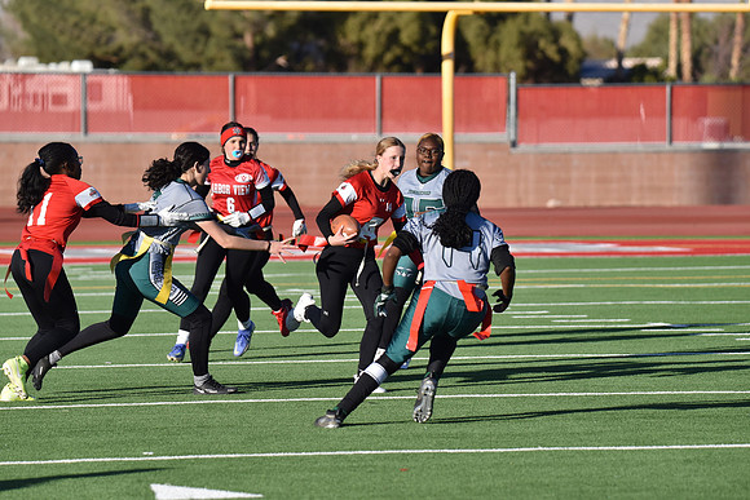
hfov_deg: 7.9
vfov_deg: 5.3
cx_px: 375
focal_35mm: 260
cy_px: 250
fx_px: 5418
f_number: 5.6
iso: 720
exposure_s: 1/4000
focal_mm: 260
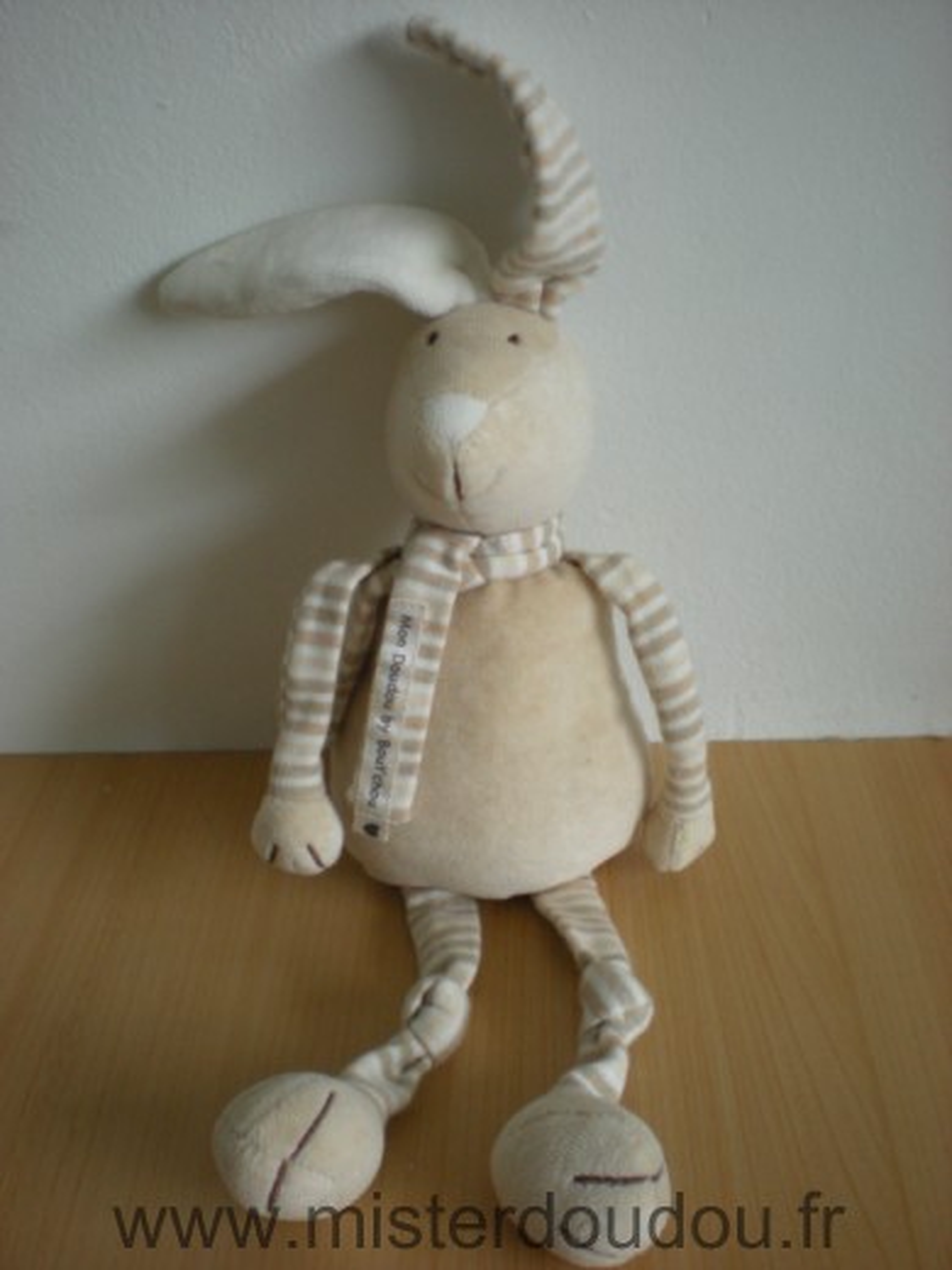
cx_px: 476
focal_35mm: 38
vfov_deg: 49.0
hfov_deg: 37.7
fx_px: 1393
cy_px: 635
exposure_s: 1/26.2
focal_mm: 6.3
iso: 200
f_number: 3.1
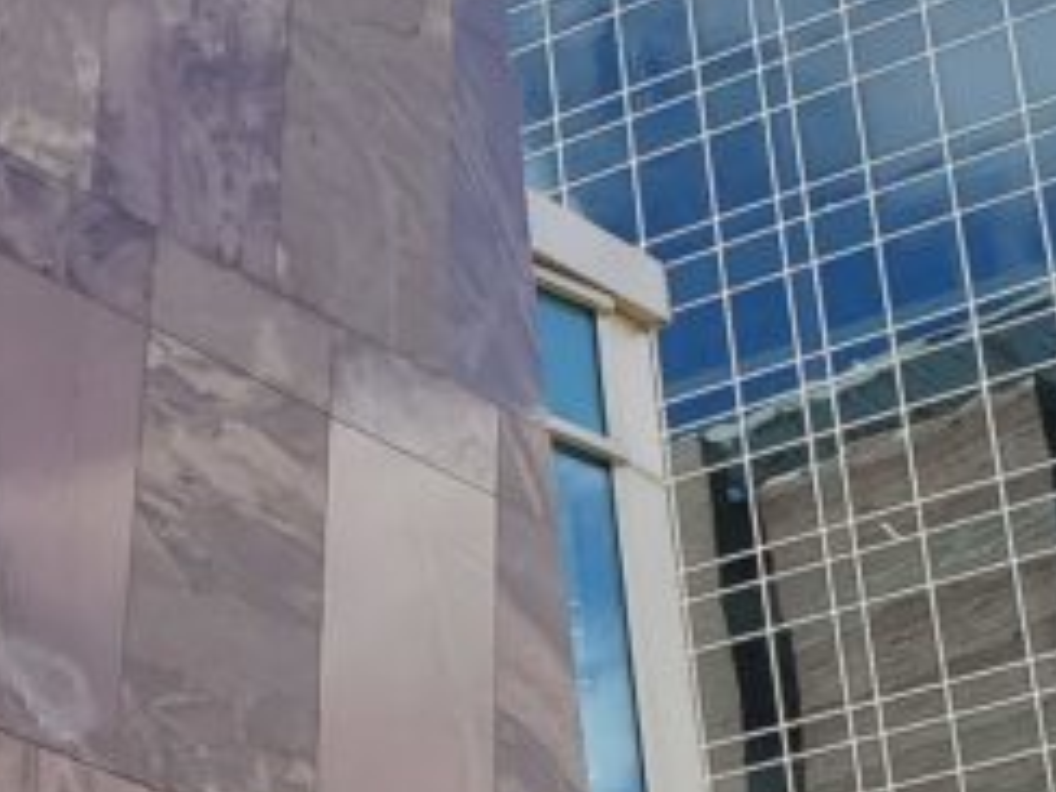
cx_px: -4
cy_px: 470
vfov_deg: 22.2
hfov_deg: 27.6
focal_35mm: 66
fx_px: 2013
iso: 50
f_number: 2.4
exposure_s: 1/714
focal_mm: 4.3
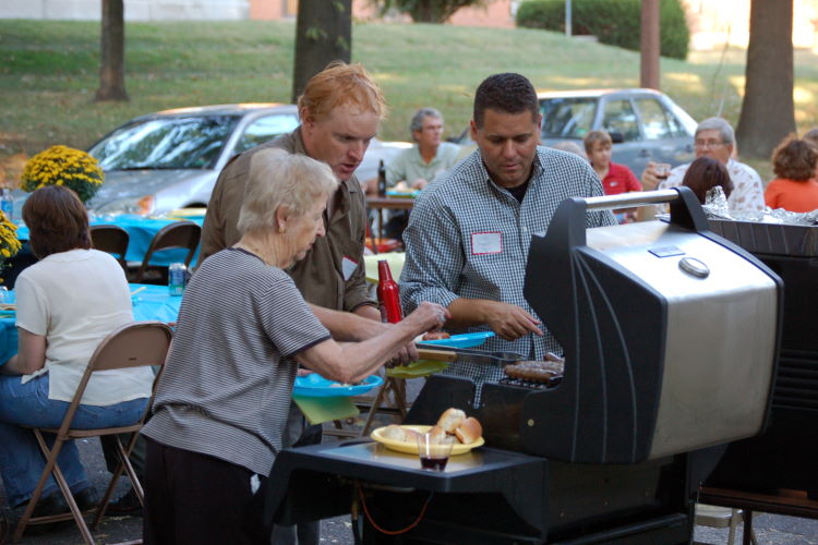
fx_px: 2897
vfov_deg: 10.8
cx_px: 409
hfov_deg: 16.1
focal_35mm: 128
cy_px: 272
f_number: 4.8
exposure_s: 1/125
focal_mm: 85
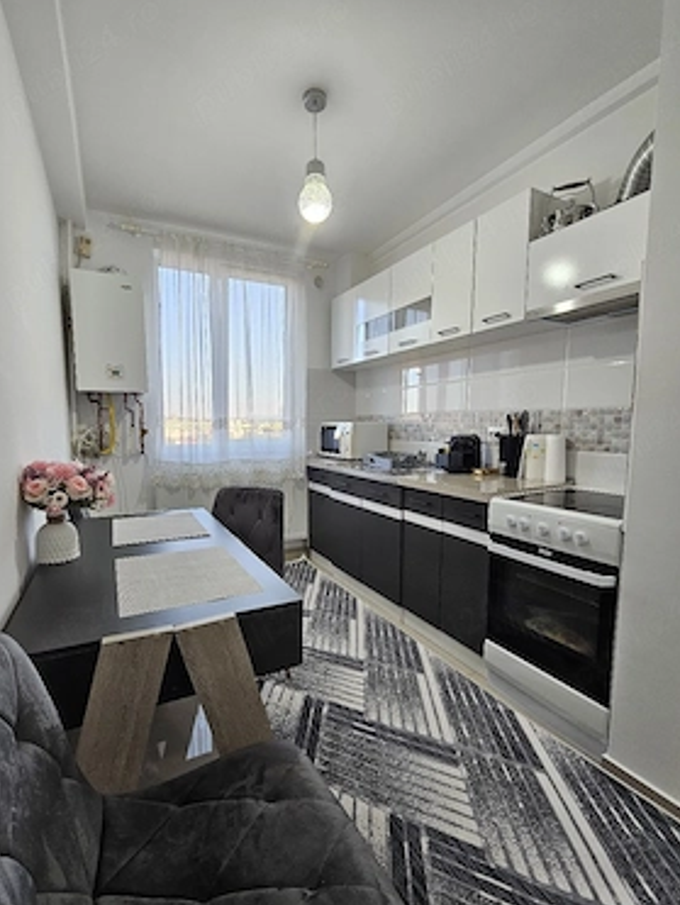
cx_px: 319
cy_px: 468
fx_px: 366
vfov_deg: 102.0
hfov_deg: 85.7
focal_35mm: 14
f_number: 2.2
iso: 100
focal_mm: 2.2
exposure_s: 1/50.3
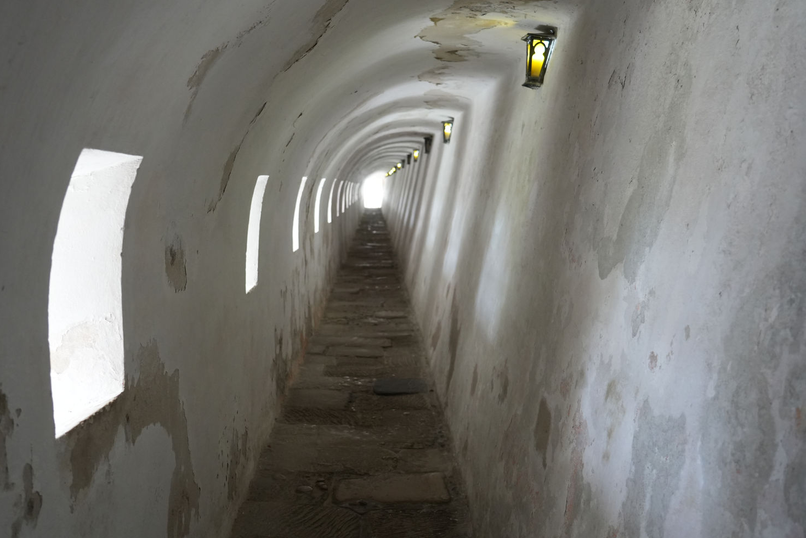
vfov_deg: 35.9
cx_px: 372
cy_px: 248
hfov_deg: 51.8
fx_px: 828
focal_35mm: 37
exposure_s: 1/160
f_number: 4
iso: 2500
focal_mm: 34
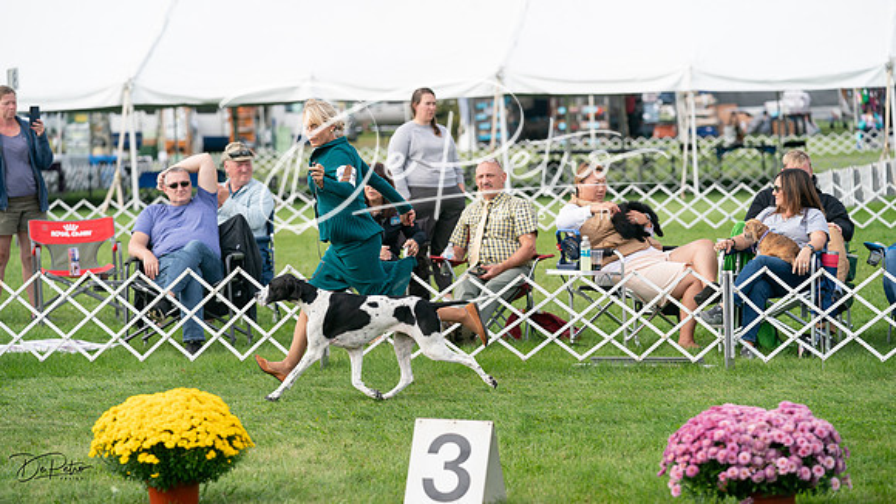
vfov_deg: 9.5
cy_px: 252
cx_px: 448
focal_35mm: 128
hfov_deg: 16.8
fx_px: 3035
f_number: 3.5
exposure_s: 1/1600
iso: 250
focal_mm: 122
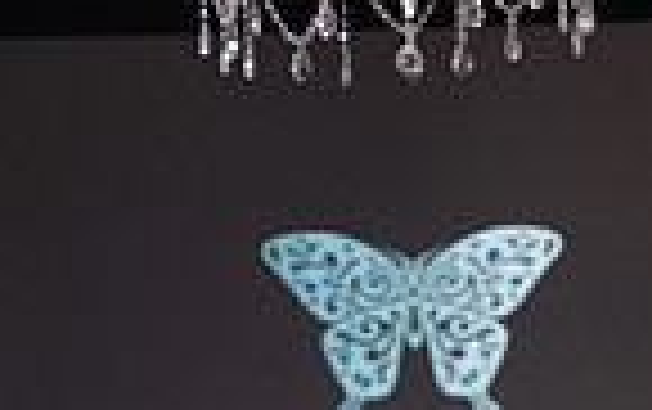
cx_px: 456
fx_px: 5177
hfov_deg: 7.2
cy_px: 1005
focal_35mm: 291
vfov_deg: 4.4
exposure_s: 1/400
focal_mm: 92
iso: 2000
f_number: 5.6
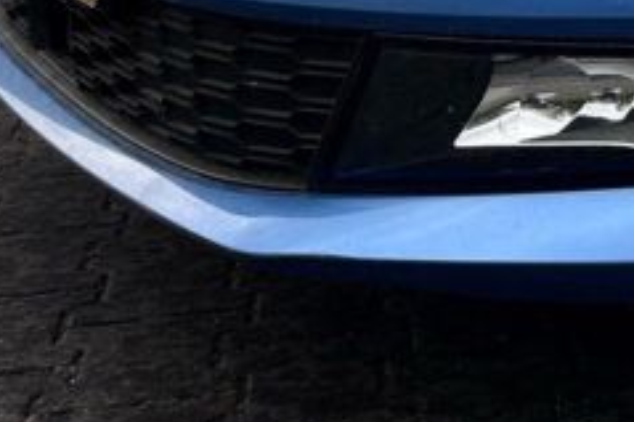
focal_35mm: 107
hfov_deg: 16.2
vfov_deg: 11.6
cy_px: -390
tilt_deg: -0.8
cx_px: 1127
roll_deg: -2.3
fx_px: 1883
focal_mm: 6.86
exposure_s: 1/570
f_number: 1.78
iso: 80
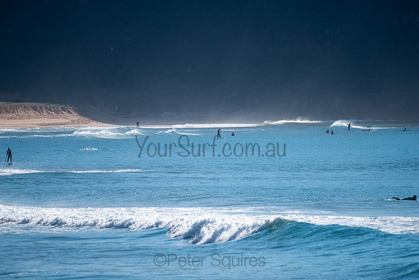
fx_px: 6968
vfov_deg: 2.3
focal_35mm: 599
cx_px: 214
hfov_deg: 3.4
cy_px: 137
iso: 72
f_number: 5.6
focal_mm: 500
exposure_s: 1/1000
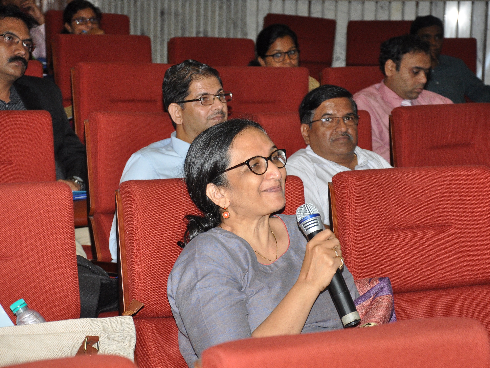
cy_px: 184
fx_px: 1614
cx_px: 263
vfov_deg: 13.0
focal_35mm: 114
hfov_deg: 17.3
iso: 1250
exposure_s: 1/125
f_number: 5.6
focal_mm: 70
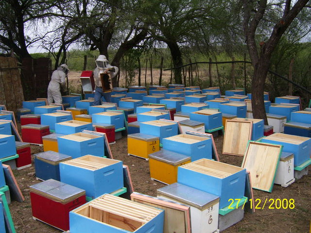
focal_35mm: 37
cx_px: 156
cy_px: 116
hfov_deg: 50.1
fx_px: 332
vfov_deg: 38.7
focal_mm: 6
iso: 160
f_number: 4.8
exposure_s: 1/500
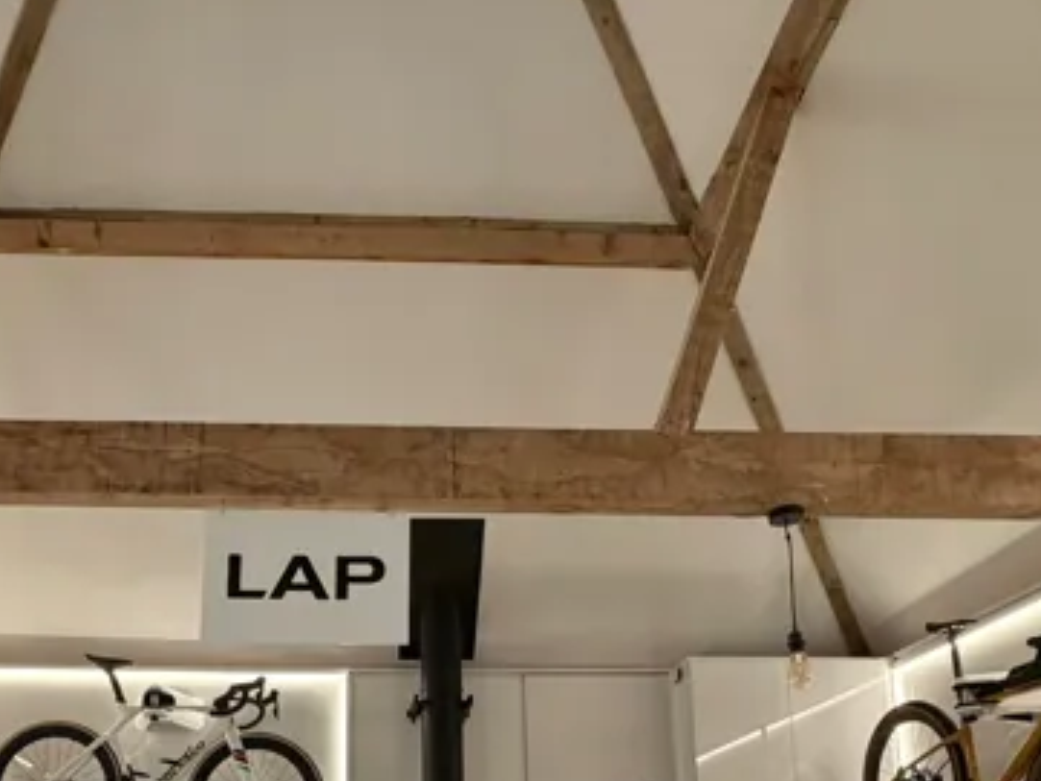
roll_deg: +0.3
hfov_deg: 57.5
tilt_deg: +9.4
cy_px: 767
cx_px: 381
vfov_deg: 40.3
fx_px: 933
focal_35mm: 31
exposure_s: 1/50
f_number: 2.2
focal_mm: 2.22
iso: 320
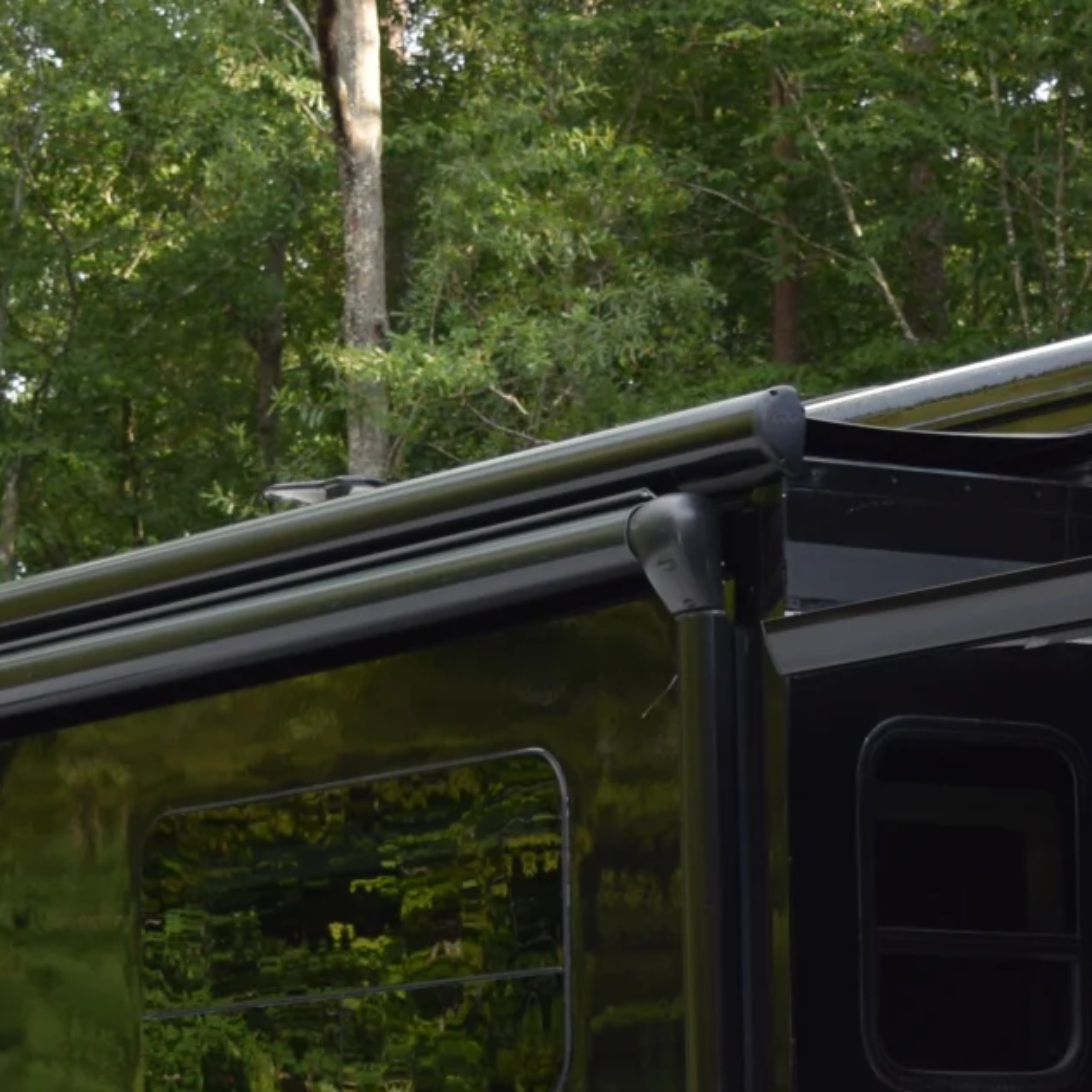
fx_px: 5344
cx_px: 1106
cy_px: 1311
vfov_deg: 11.4
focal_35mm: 150
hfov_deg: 11.5
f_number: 5.6
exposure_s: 1/125
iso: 125
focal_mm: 29
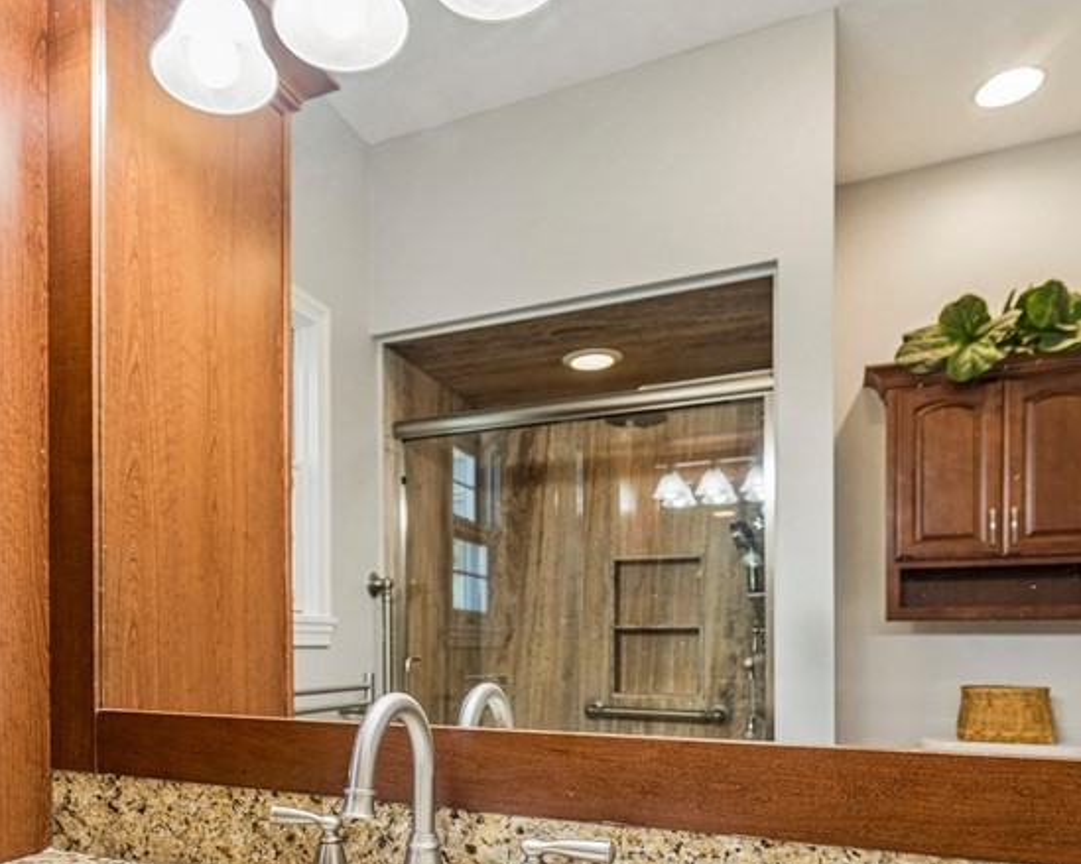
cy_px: 645
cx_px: 388
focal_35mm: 26
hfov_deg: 64.8
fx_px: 832
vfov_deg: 52.6
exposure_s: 1/40
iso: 200
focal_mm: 14
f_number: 3.5
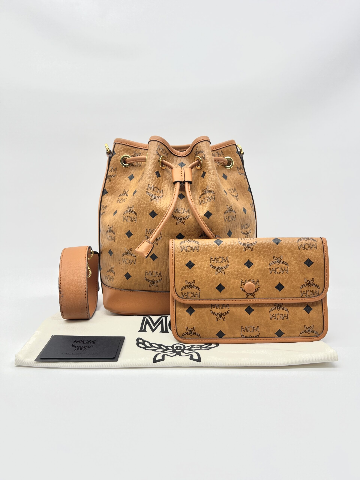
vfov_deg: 67.3
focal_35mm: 26
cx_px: 180
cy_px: 240
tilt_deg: -11.7
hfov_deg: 53.1
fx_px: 361
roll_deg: +0.0
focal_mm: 5.7
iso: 32
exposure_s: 1/107
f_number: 1.5
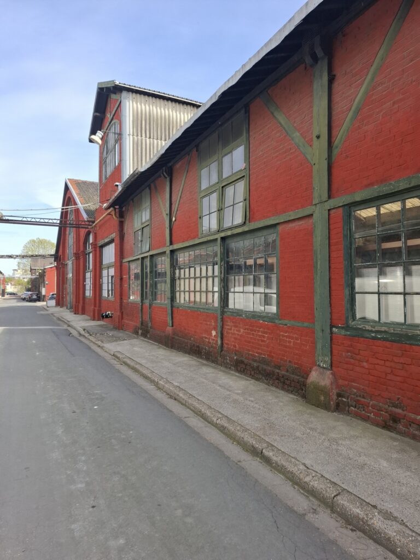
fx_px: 372
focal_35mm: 23
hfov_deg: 58.9
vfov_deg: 73.9
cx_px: 210
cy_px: 280
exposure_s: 1/1056
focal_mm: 5.54
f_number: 1.8
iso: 50
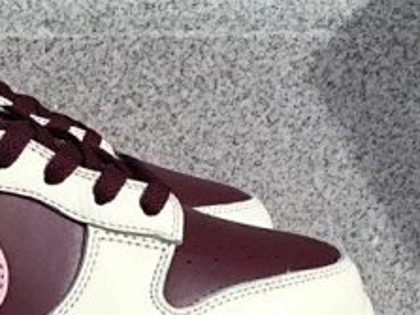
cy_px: 379
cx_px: -57
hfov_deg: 20.8
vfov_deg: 15.9
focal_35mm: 89
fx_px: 1079
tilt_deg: -19.9
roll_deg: +0.5
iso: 25
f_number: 2.4
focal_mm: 3.3
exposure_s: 1/970
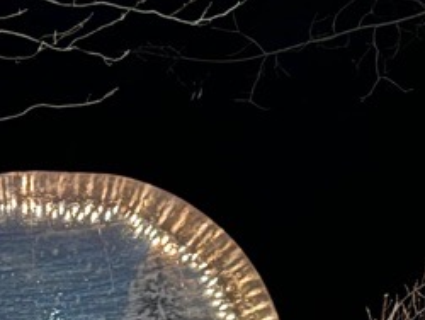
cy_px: 466
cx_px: -386
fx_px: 1770
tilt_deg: -1.7
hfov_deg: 12.3
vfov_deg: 10.0
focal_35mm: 144
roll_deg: -0.6
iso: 1000
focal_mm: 6.86
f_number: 1.78
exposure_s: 1/15
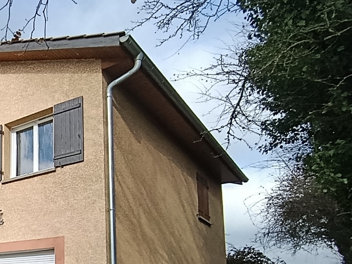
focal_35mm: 39
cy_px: 255
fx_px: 397
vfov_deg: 34.0
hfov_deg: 37.0
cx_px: -66
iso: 50
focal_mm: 1.65
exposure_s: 1/407
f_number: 2.2
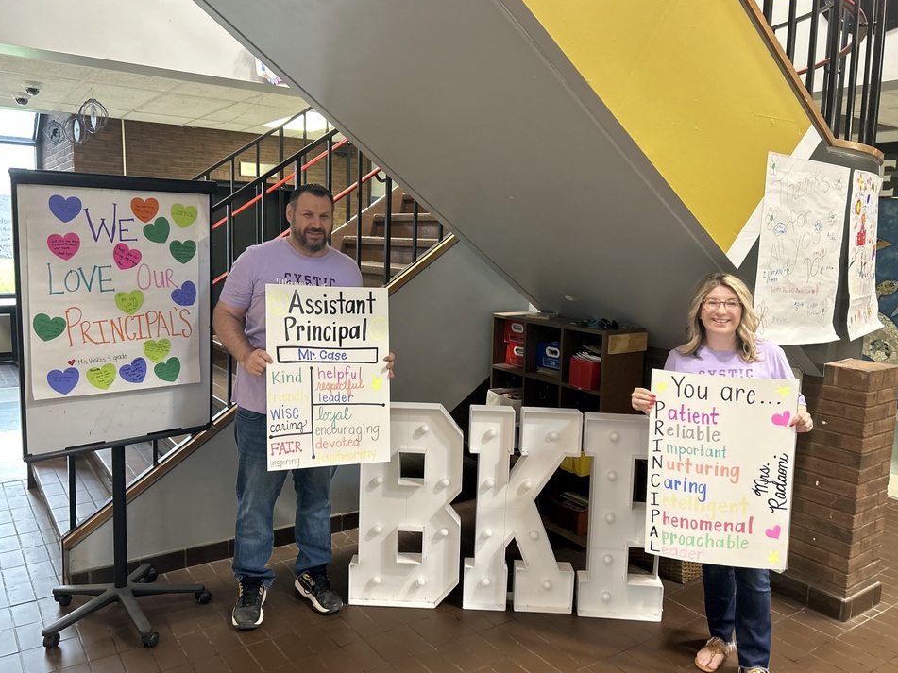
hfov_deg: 63.4
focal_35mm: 28
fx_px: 726
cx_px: 446
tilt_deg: -7.6
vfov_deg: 49.7
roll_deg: -1.7
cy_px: 325
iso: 250
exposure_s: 1/60
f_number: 1.5
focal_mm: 5.7
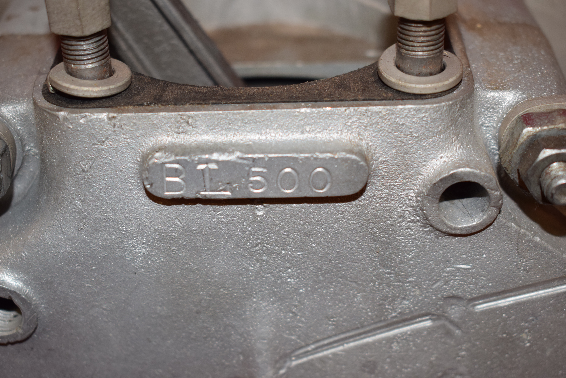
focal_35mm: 63
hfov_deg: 31.9
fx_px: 991
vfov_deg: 21.6
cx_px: 283
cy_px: 189
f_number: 5
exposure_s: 1/125
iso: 640
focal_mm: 42
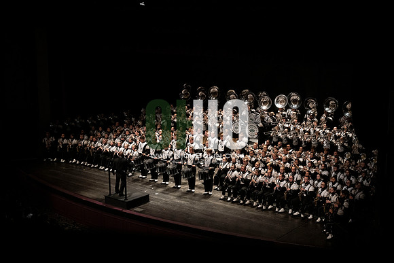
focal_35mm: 52
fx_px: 569
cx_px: 197
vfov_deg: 26.0
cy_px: 132
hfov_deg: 38.2
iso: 5000
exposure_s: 1/1250
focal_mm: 52
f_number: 4
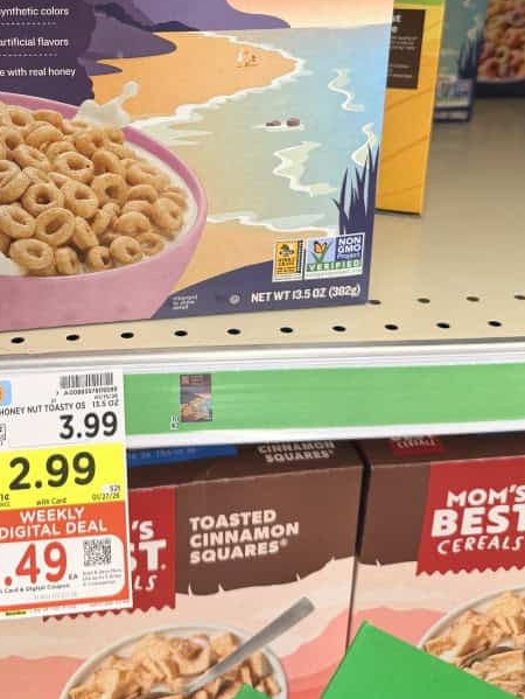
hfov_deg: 34.8
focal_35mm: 41
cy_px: 169
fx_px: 828
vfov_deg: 44.1
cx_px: 169
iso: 160
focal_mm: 6.8
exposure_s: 1/64
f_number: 1.8
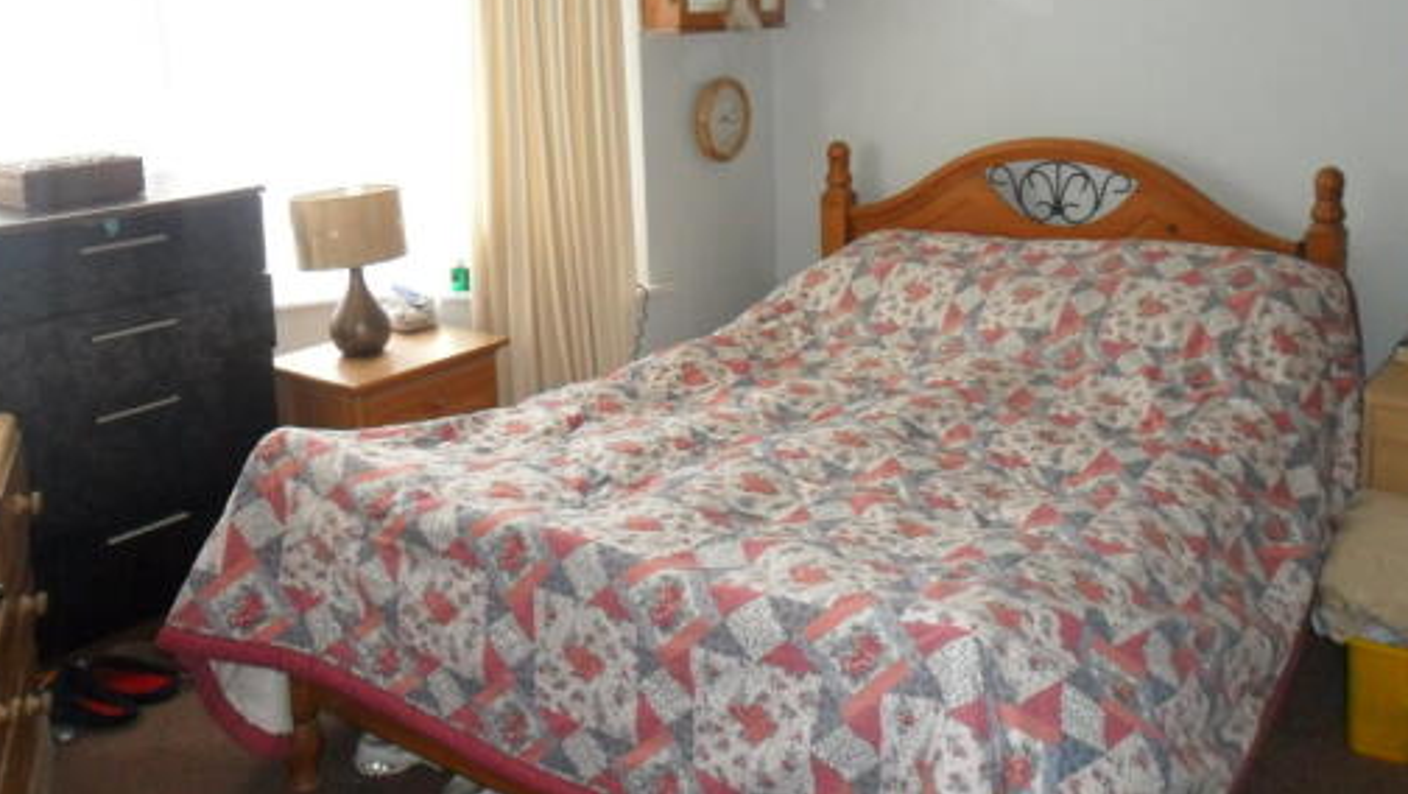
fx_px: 1270
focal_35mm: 34
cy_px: 186
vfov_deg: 33.9
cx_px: 772
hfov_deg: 57.9
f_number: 3.5
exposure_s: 1/45
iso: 240
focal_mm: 4.9
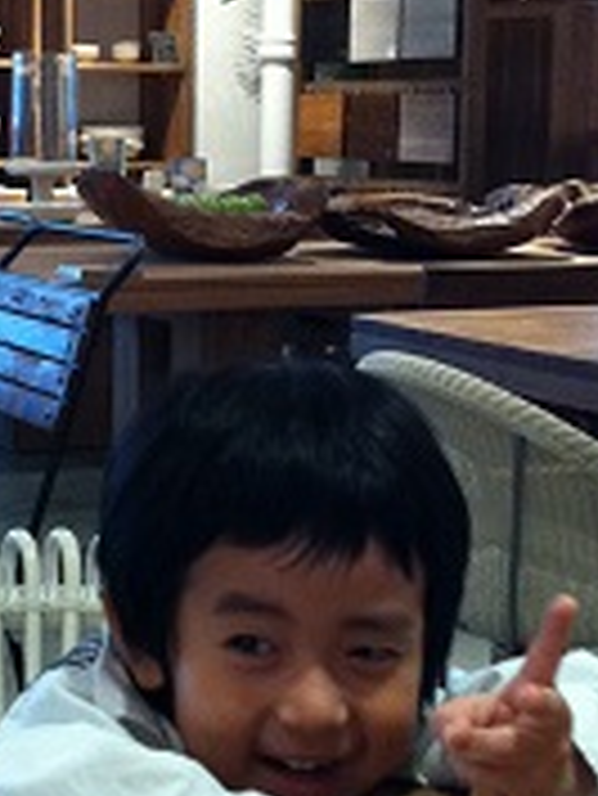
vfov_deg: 20.6
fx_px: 2186
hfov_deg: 15.6
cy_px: 358
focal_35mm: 95
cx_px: 247
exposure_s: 1/15
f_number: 2.8
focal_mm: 3.85
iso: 320
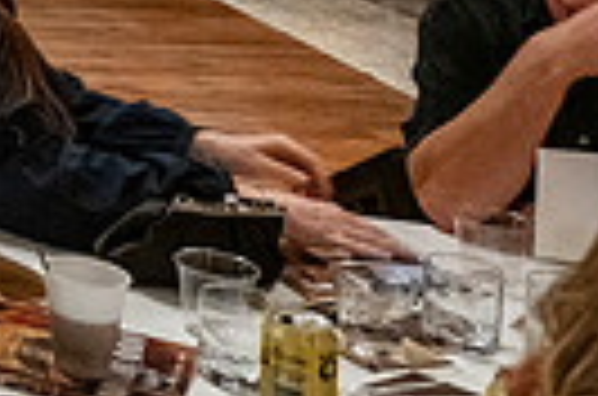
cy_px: -371
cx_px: -656
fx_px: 1740
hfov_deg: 15.1
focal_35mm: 105
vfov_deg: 11.7
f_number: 6.3
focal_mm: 24
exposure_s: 1/40
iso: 6400
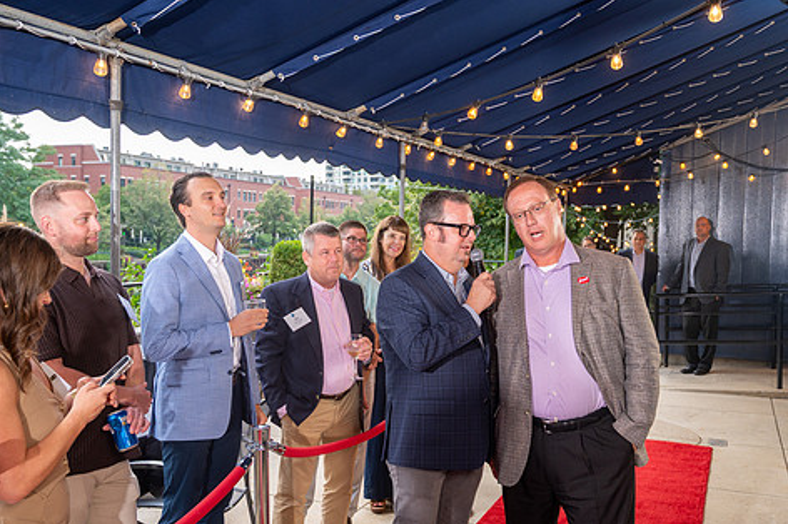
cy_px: 282
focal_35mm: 35
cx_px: 417
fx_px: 766
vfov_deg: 37.8
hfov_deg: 54.4
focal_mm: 28.5
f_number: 4
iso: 800
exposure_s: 1/125
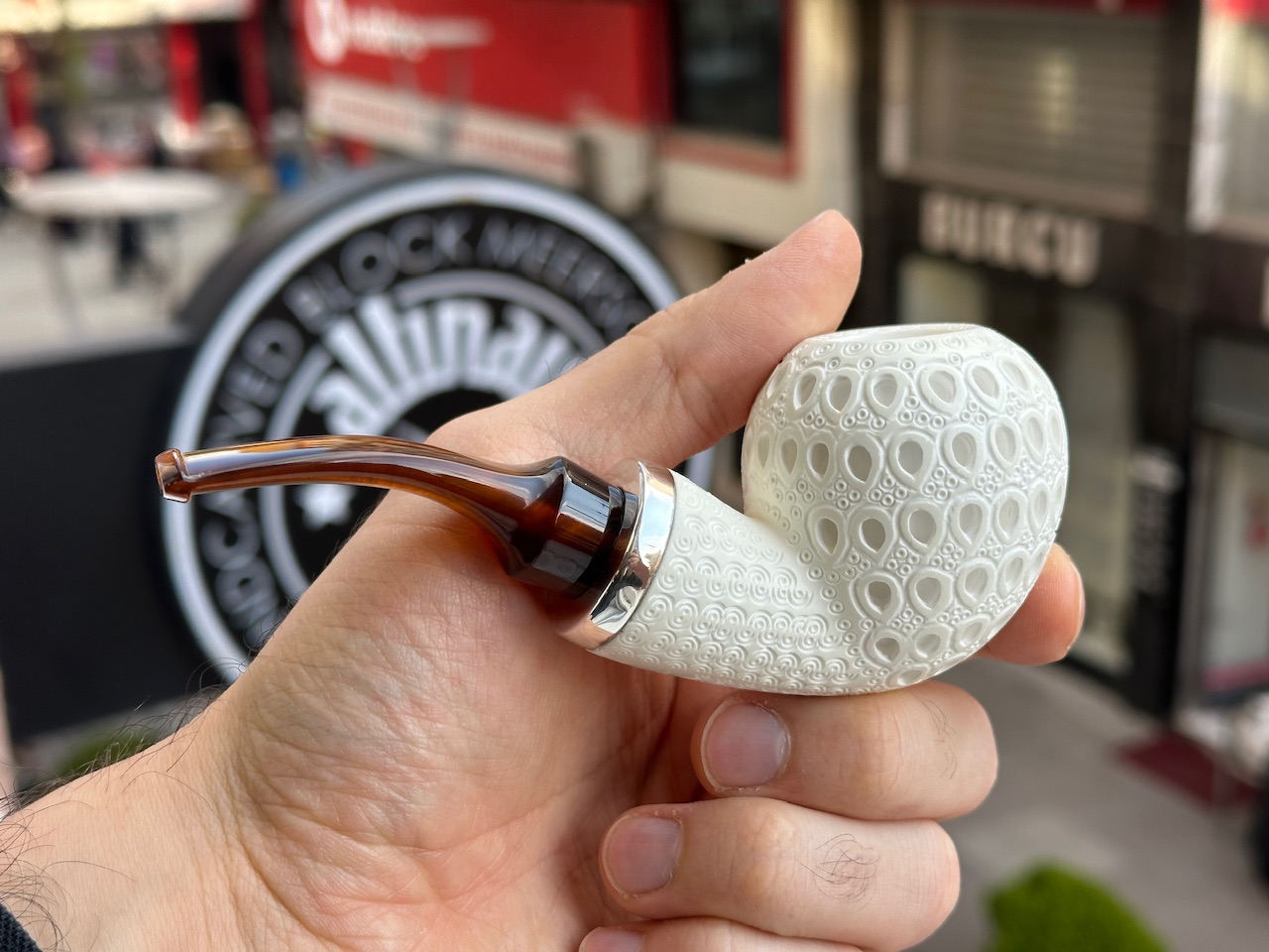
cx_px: 634
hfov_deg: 39.7
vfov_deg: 30.3
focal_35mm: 48
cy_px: 476
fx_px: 1760
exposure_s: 1/558
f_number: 1.78
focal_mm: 6.86
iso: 64
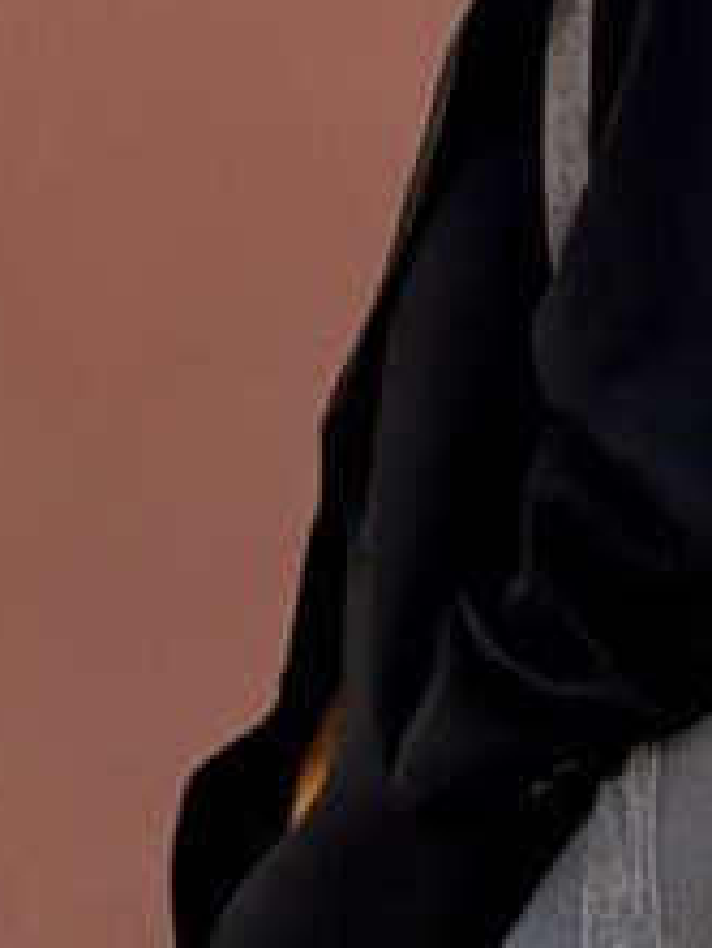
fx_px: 8932
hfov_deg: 4.6
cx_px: 392
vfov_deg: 6.0
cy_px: -330
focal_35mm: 326
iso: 64
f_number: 1.78
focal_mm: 6.76
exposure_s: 1/509
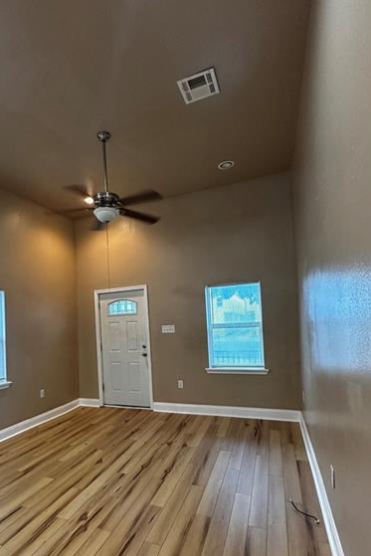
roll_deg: +1.4
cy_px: 319
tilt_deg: +1.9
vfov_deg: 83.4
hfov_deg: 60.7
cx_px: 128
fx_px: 309
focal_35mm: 20
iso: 400
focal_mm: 2.22
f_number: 2.2
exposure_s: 1/60
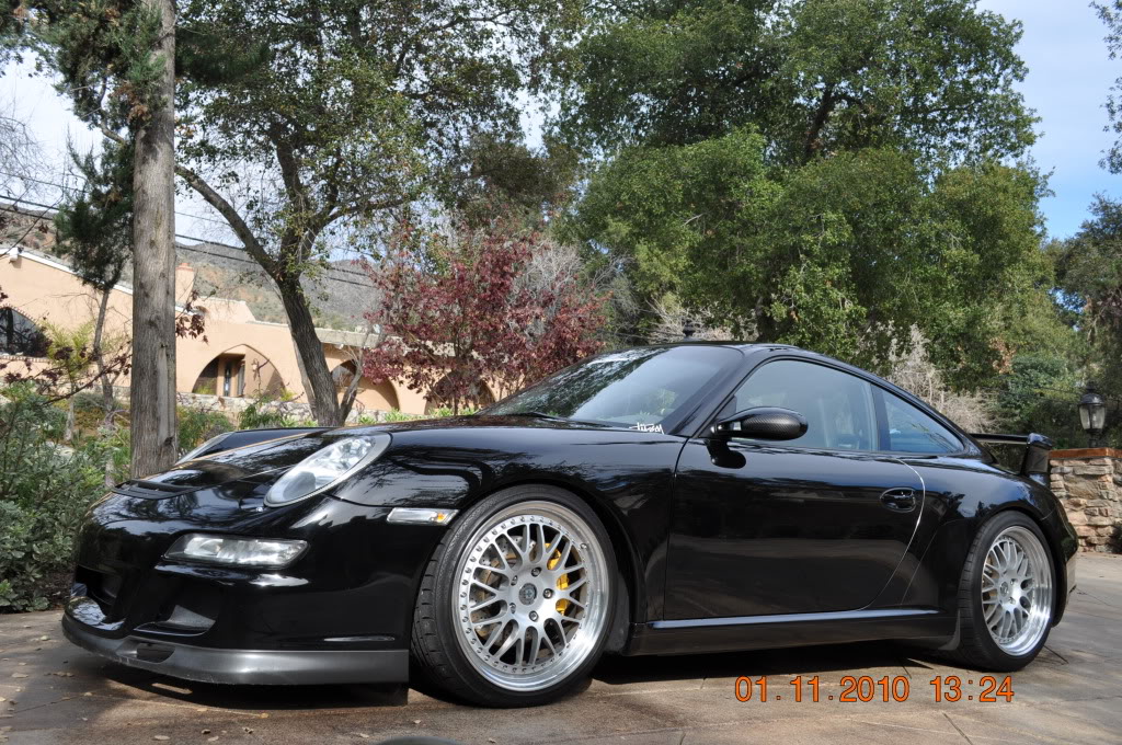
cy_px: 372
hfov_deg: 57.3
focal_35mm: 33
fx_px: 1027
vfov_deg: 39.9
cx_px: 561
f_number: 8
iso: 200
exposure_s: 1/250
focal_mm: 22
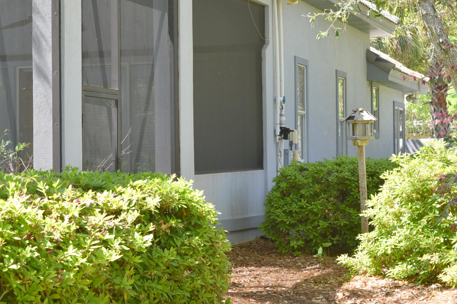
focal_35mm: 100
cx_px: 162
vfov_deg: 13.7
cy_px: 98
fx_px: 1269
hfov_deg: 20.4
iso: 400
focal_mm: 70
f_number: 7.1
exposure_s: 1/200
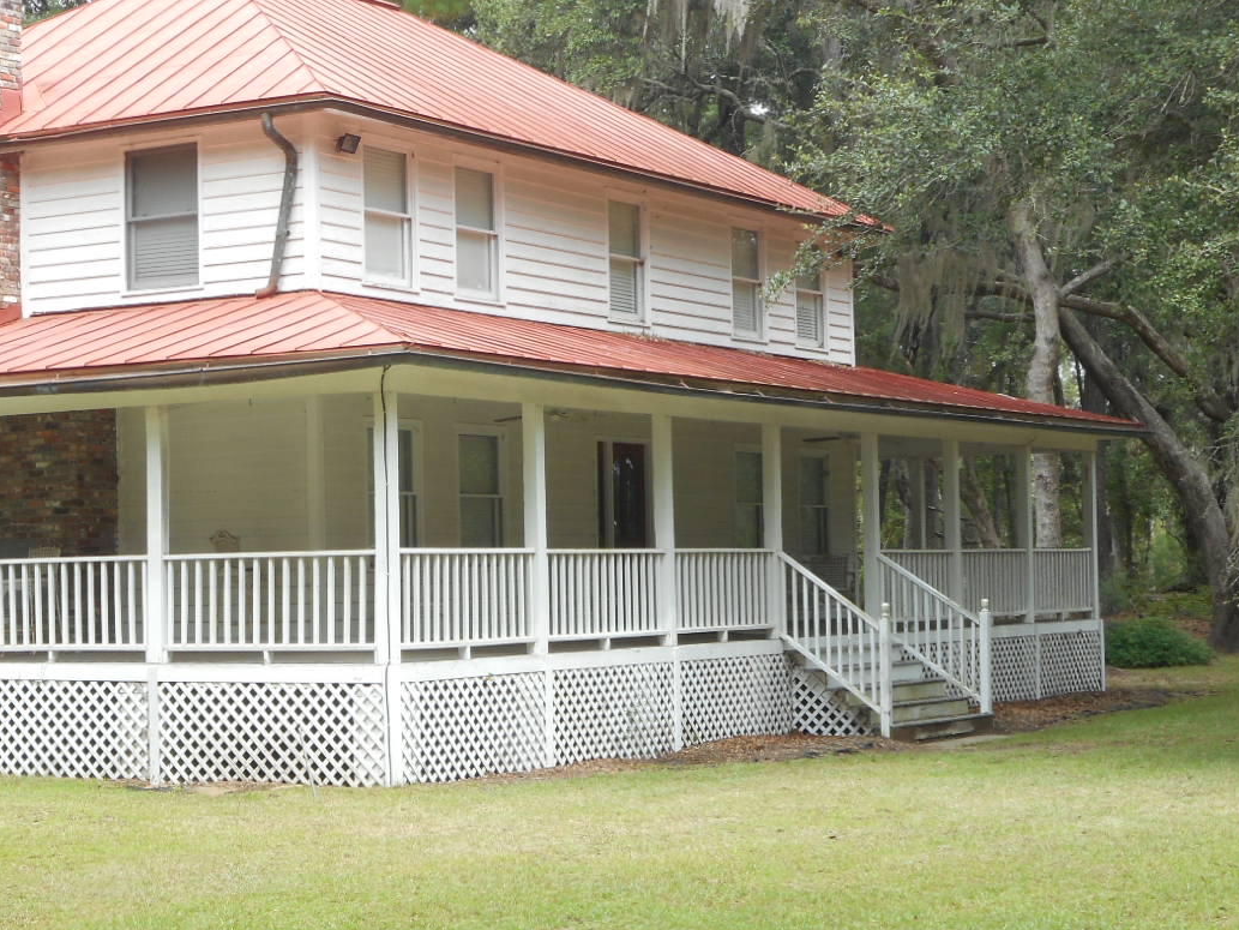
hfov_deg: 24.4
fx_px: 2828
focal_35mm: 79
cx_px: 305
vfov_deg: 18.7
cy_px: 509
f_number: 4.9
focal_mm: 9.1
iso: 80
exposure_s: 1/60
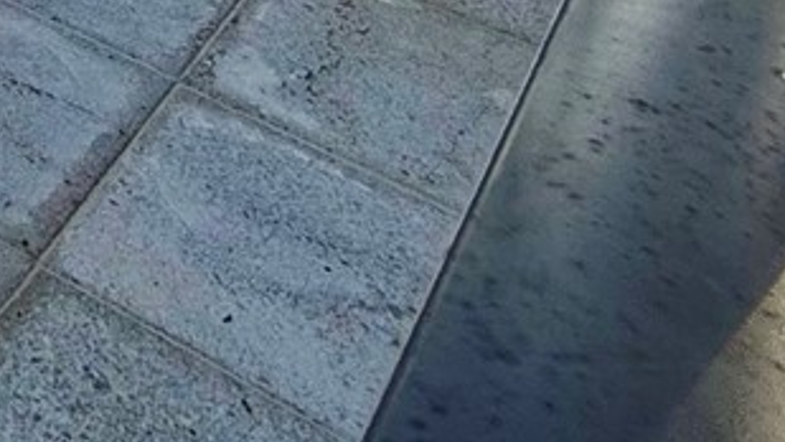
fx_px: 1645
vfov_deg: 9.7
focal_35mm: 79
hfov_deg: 19.3
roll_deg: -0.9
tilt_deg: +2.8
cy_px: -1039
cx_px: -673
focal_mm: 2.22
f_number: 2.2
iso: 50
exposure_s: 1/1961
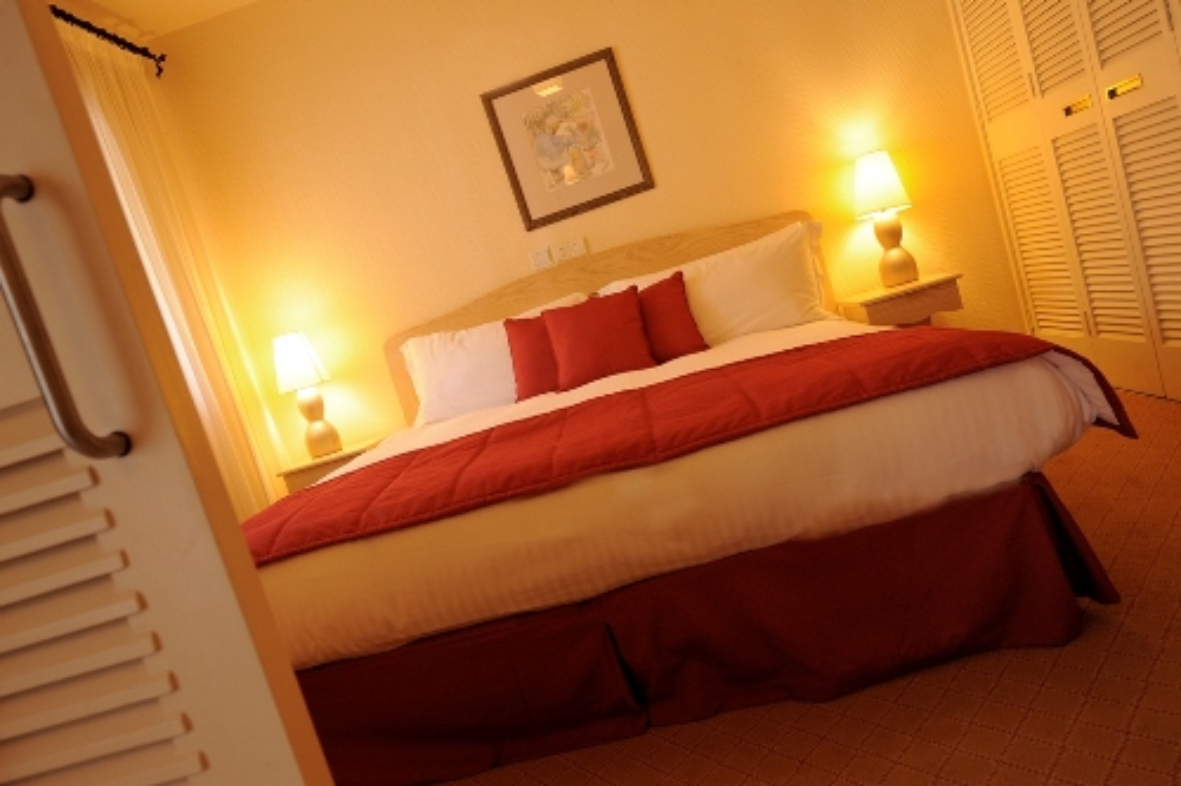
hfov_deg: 73.8
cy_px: 393
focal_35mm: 24
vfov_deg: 53.1
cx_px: 590
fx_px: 787
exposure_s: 1/30
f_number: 6.3
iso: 1250
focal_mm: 24
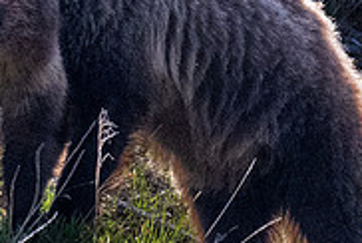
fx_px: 20164
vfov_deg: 0.7
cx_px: -83
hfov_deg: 1.0
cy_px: -267
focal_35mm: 2002
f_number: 10
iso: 2000
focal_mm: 280
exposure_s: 1/1600
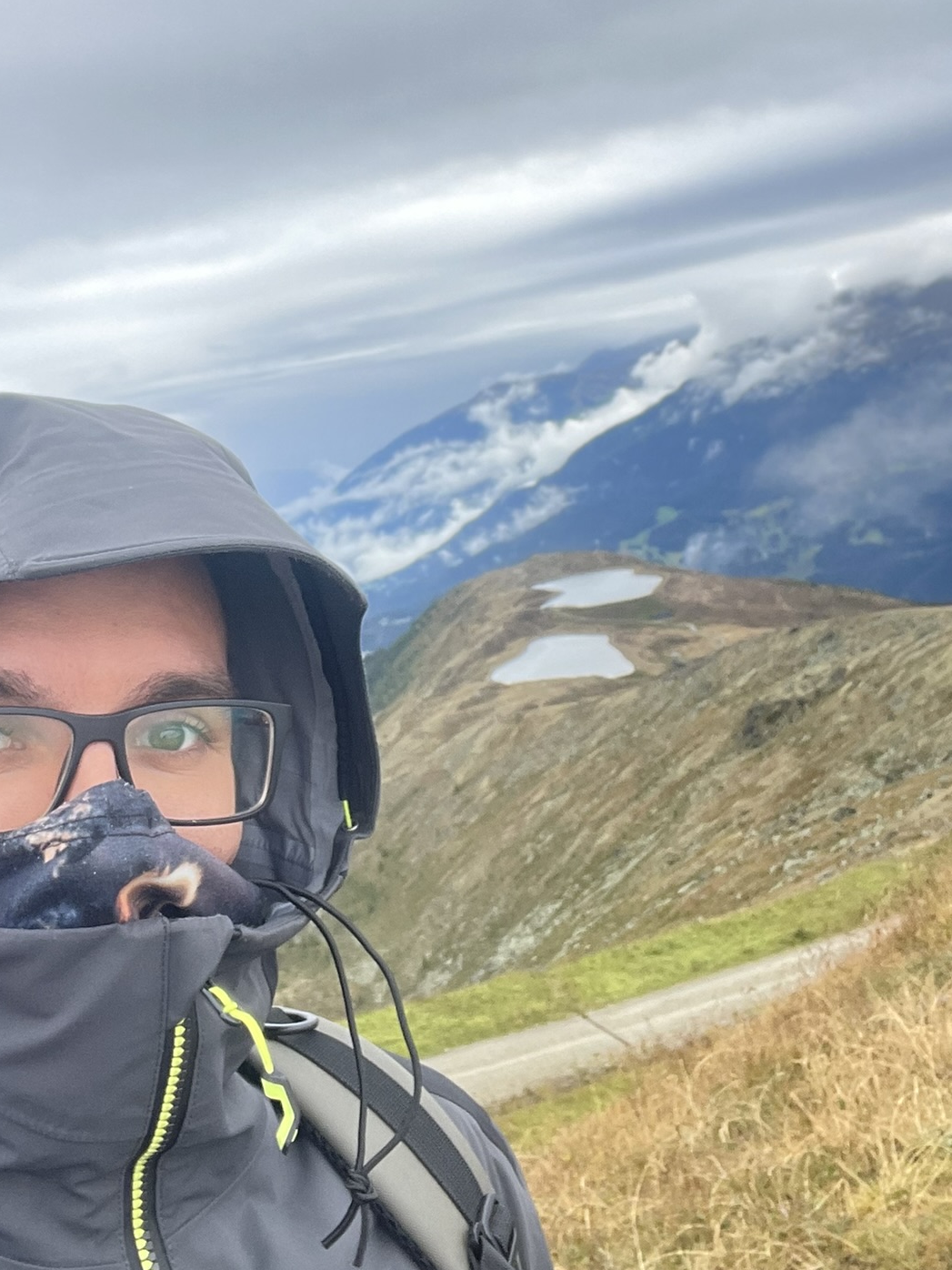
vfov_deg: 42.3
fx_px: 1613
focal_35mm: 44
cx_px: 265
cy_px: 404
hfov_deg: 32.4
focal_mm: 2.71
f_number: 2.2
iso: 25
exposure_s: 1/413
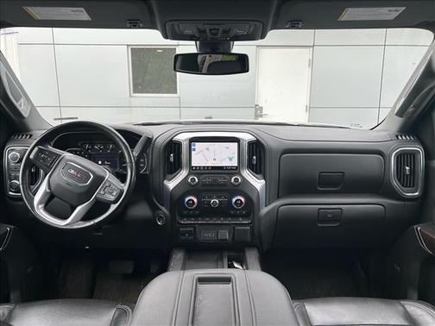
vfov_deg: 53.1
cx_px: 218
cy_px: 163
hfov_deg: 67.3
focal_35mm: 26
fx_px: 327
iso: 50
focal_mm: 5.7
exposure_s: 1/325
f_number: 1.5
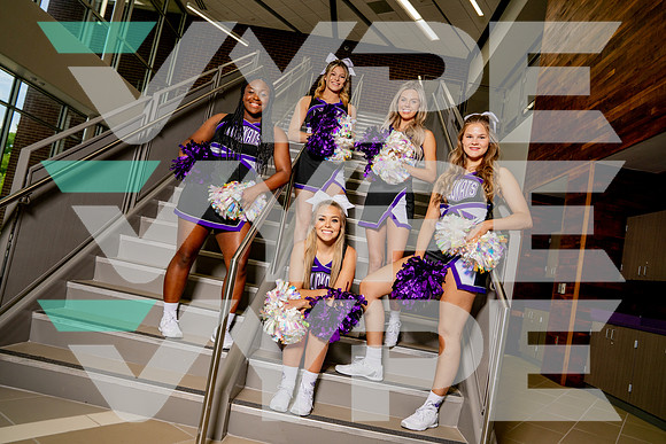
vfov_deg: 49.6
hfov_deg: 69.4
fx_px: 481
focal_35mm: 26
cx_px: 333
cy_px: 222
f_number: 8
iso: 250
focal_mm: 26
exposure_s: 1/125
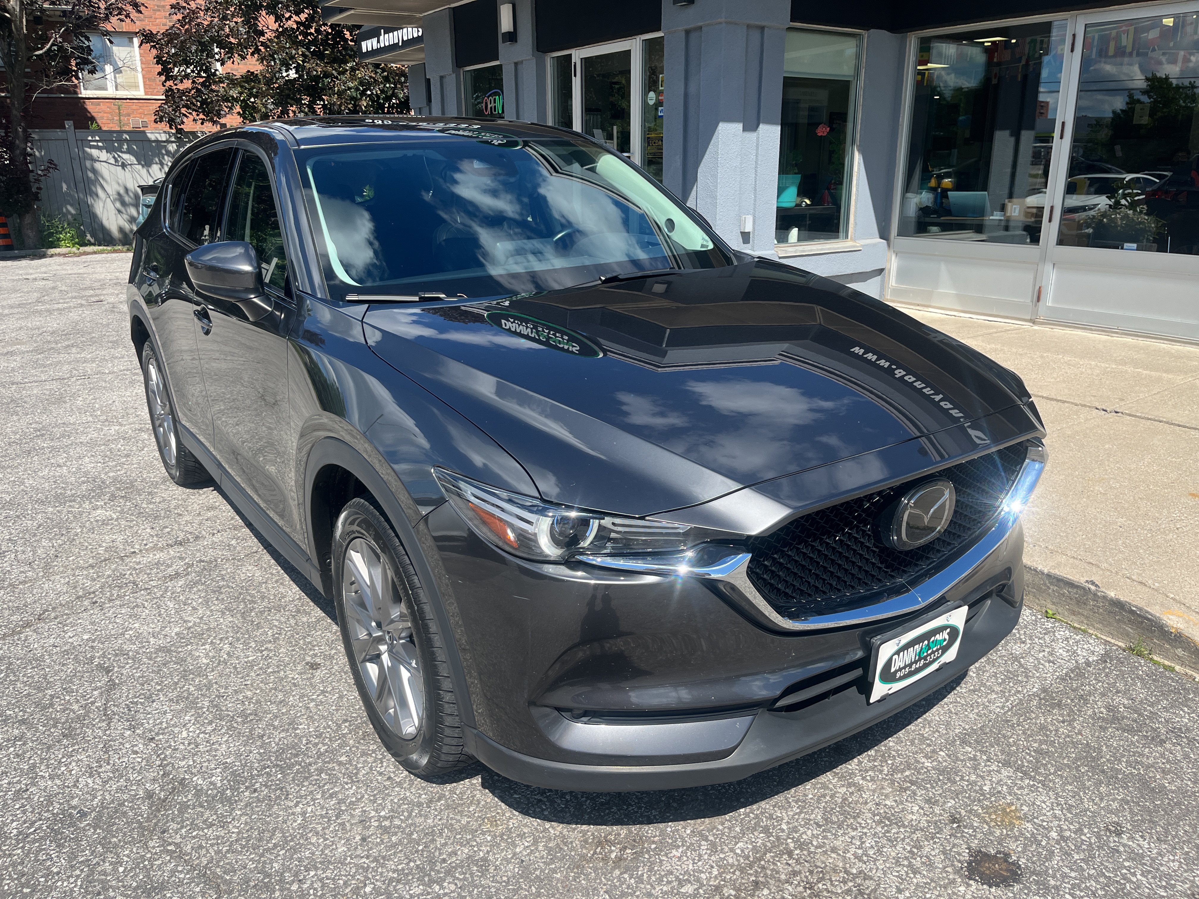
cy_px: 450
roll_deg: -0.5
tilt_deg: -17.9
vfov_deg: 53.1
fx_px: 901
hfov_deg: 67.3
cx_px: 600
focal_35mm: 26
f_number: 1.6
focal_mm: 5.1
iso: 50
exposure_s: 1/2632
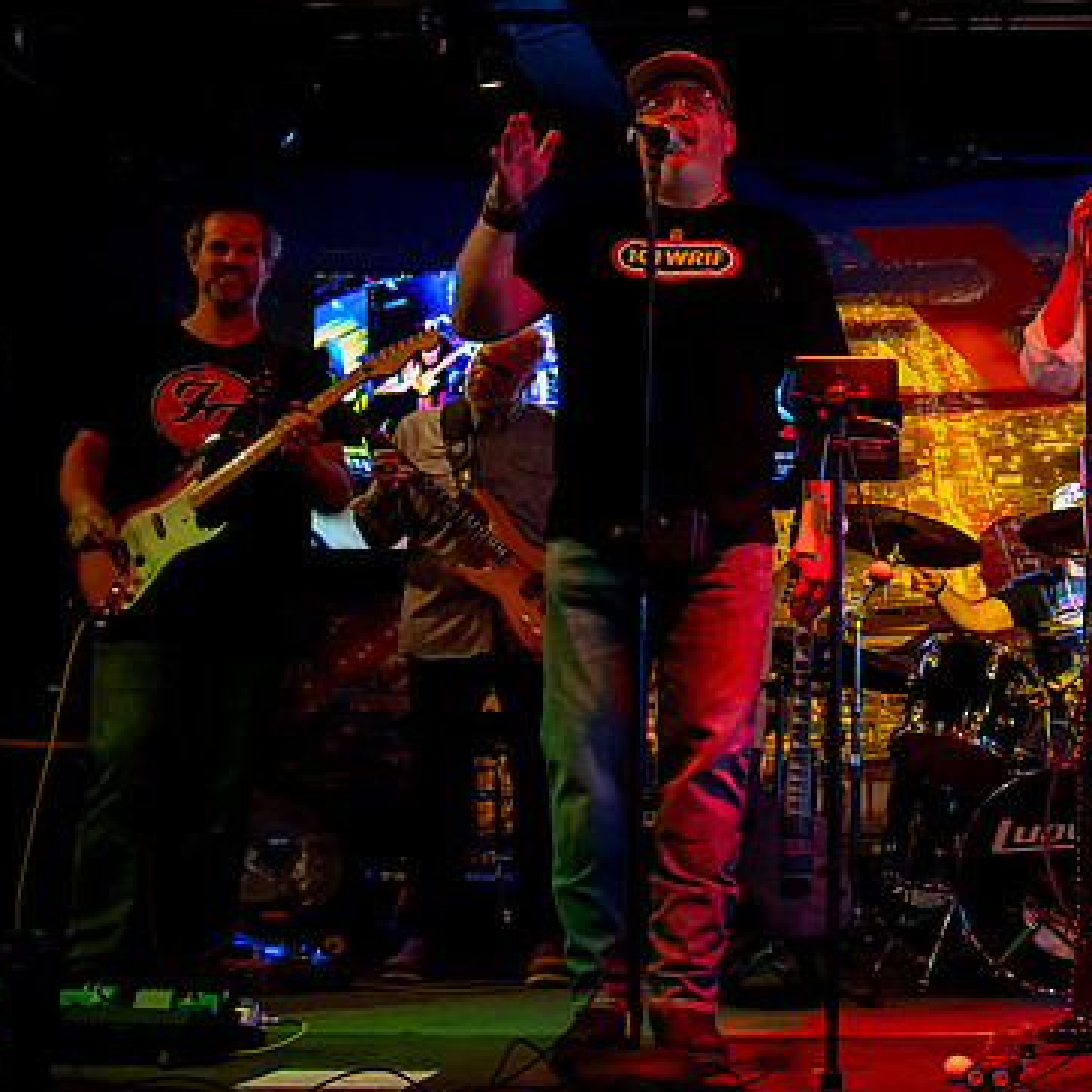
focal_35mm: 56
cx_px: 1042
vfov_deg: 30.5
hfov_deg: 29.0
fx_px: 1999
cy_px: 459
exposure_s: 1/80
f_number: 4
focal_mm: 24
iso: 6400
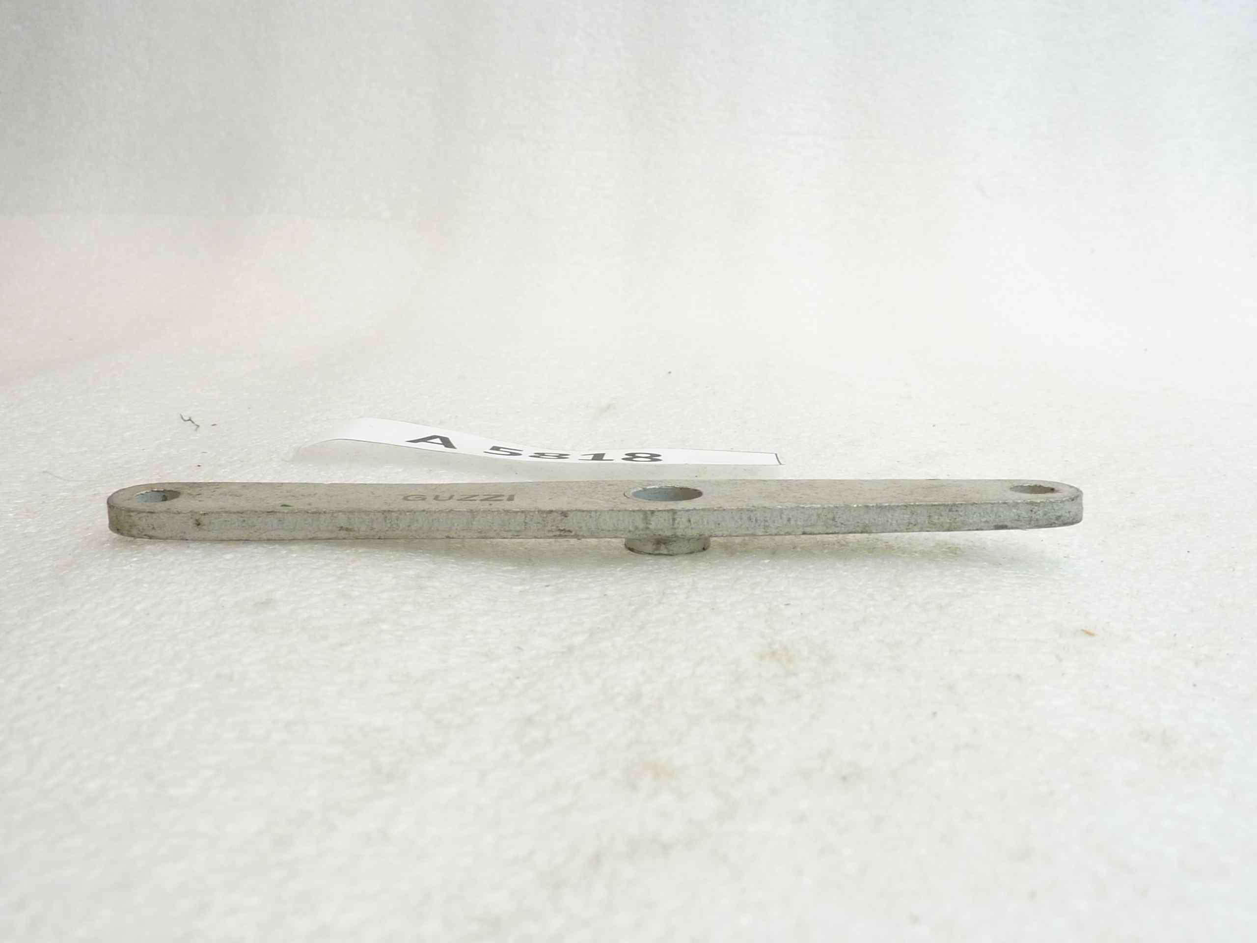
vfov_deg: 37.7
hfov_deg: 49.0
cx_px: 628
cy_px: 472
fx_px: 1380
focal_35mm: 38
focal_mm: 4.4
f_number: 3.3
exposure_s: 1/20
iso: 80
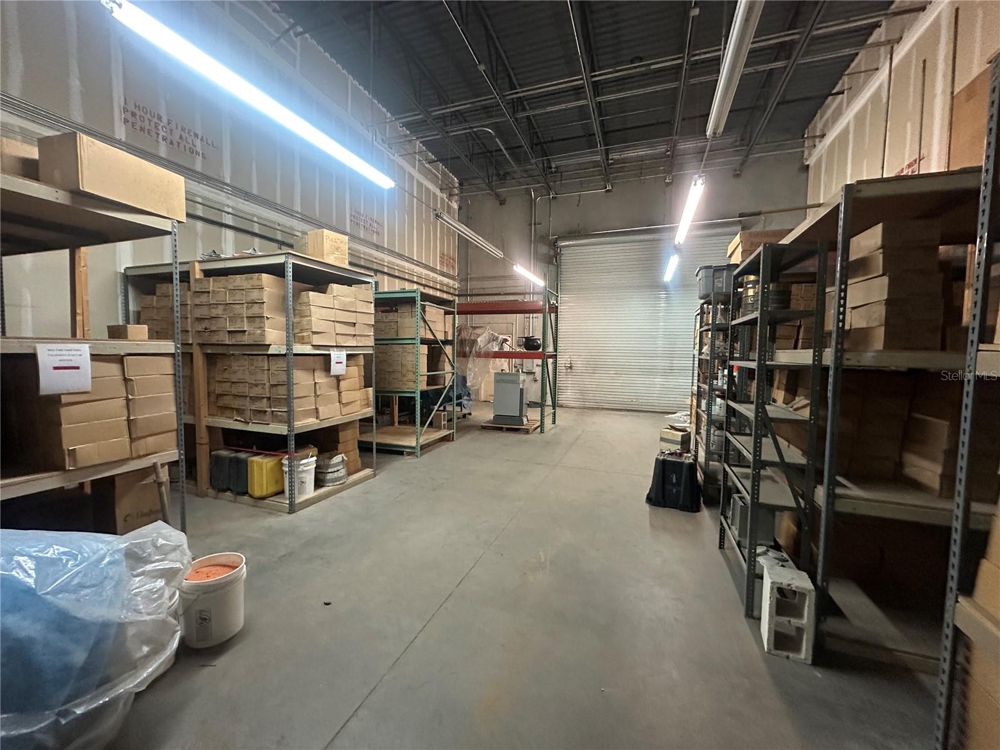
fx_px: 404
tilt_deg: -3.4
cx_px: 500
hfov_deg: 102.1
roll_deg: -0.9
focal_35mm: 14
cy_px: 375
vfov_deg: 85.7
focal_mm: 2.22
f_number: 2.2
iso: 640
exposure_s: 1/60
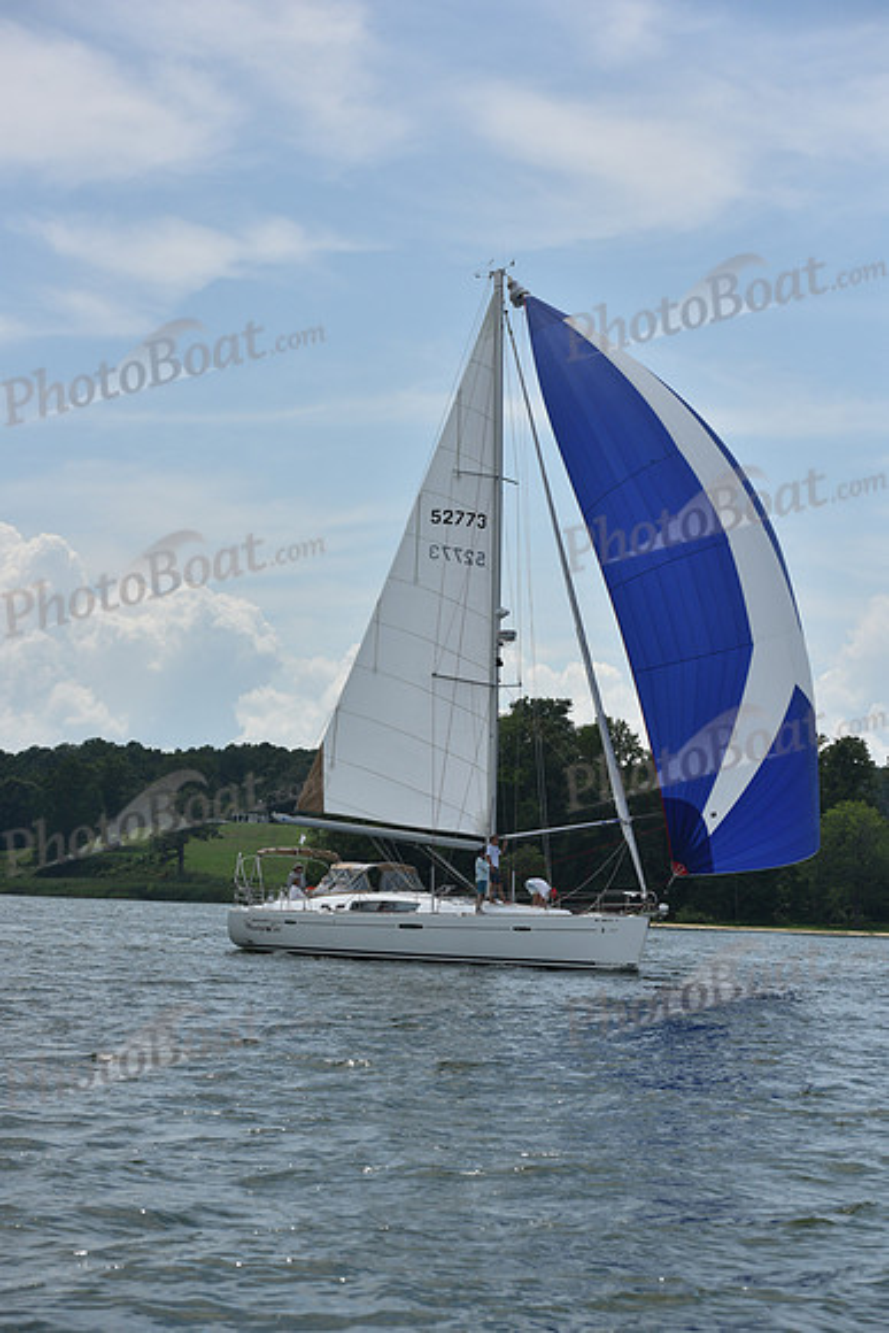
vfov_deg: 23.9
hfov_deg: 16.1
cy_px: 666
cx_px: 444
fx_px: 3146
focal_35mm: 85
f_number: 6.3
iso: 320
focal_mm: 85
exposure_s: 1/3200
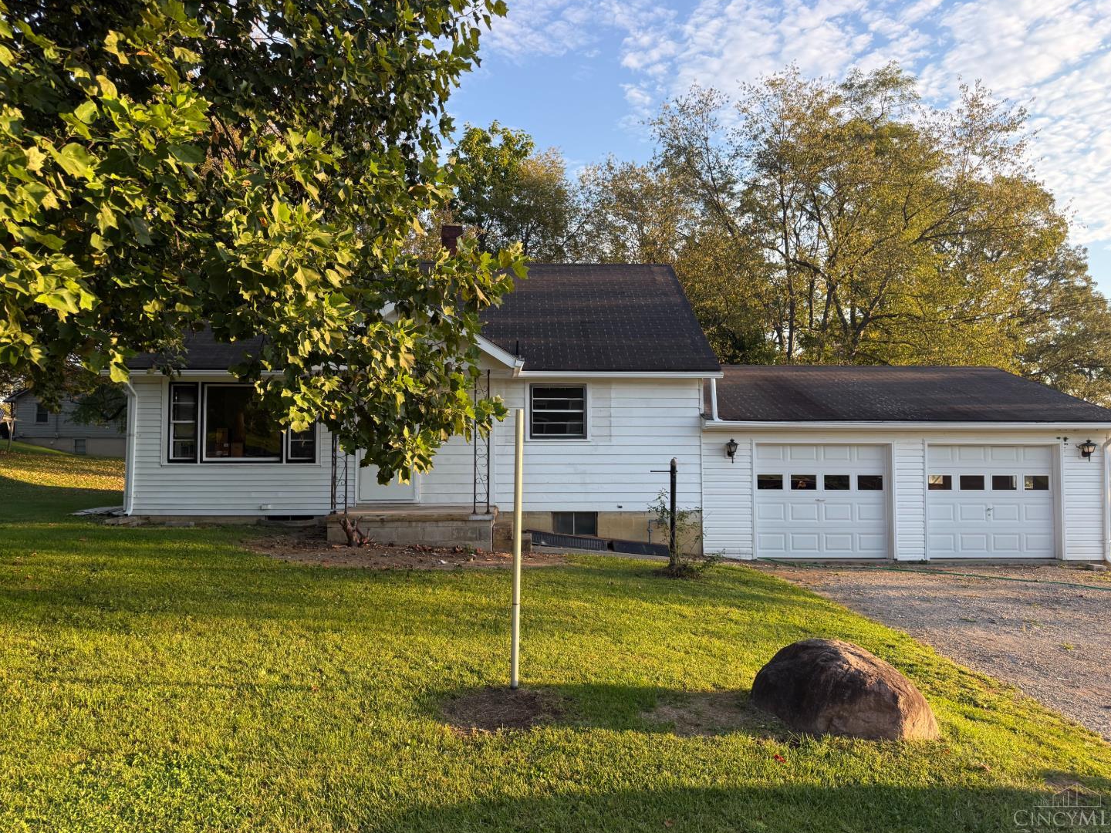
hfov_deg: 69.4
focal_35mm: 25
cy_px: 411
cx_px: 553
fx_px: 802
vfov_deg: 54.9
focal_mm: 6.76
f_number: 1.78
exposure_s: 1/702
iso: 100
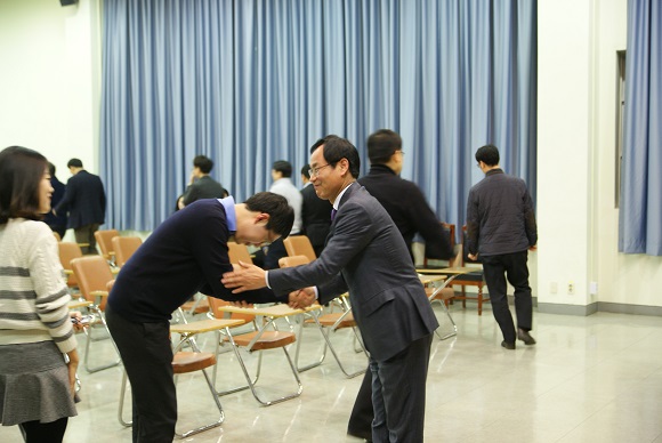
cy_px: 222
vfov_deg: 29.9
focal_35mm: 45
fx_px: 828
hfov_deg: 43.6
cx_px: 331
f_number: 2.8
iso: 400
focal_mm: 30
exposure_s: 1/25
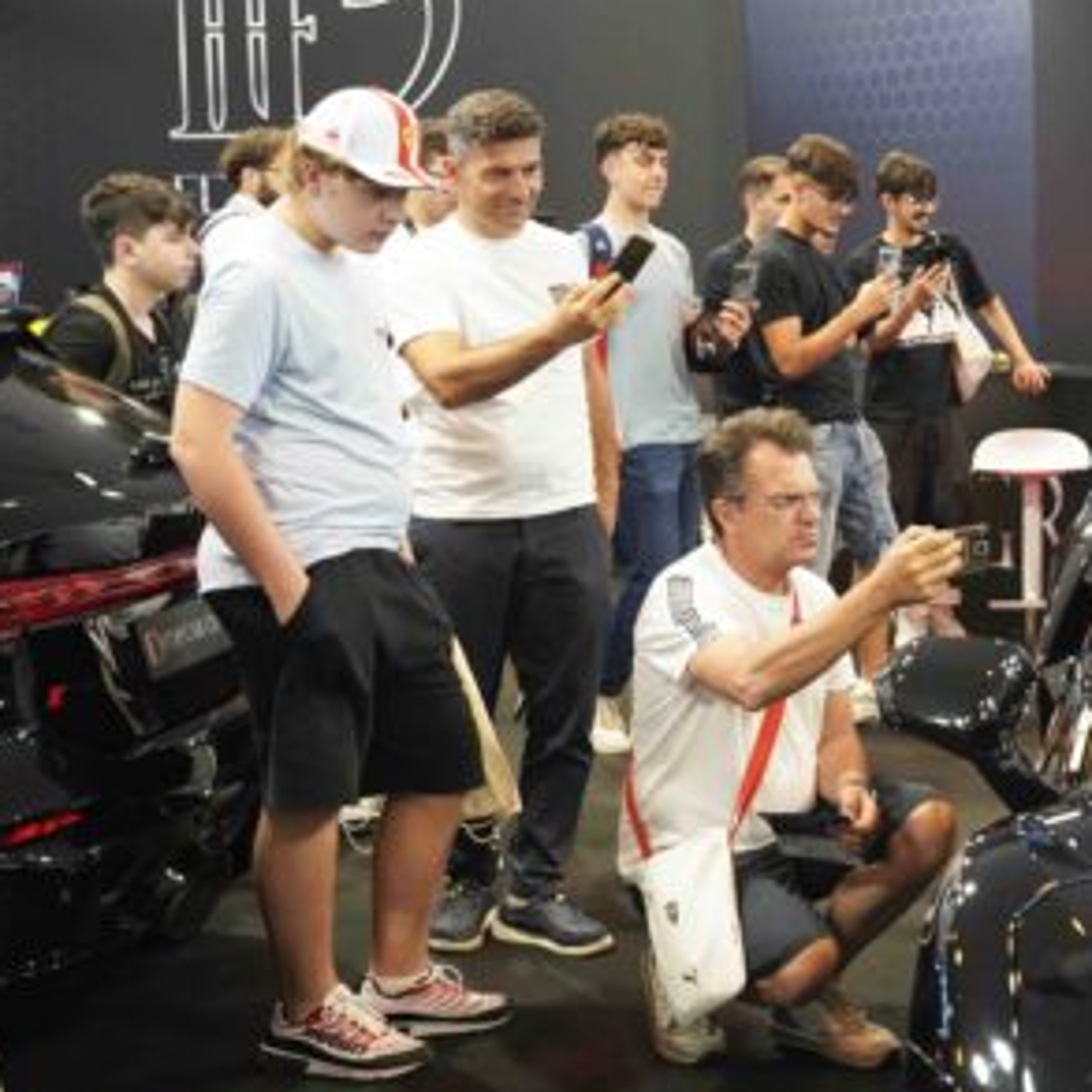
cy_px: 503
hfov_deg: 22.4
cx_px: 1191
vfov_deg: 23.7
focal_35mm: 73
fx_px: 2605
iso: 2000
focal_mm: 37
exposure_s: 1/160
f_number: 4
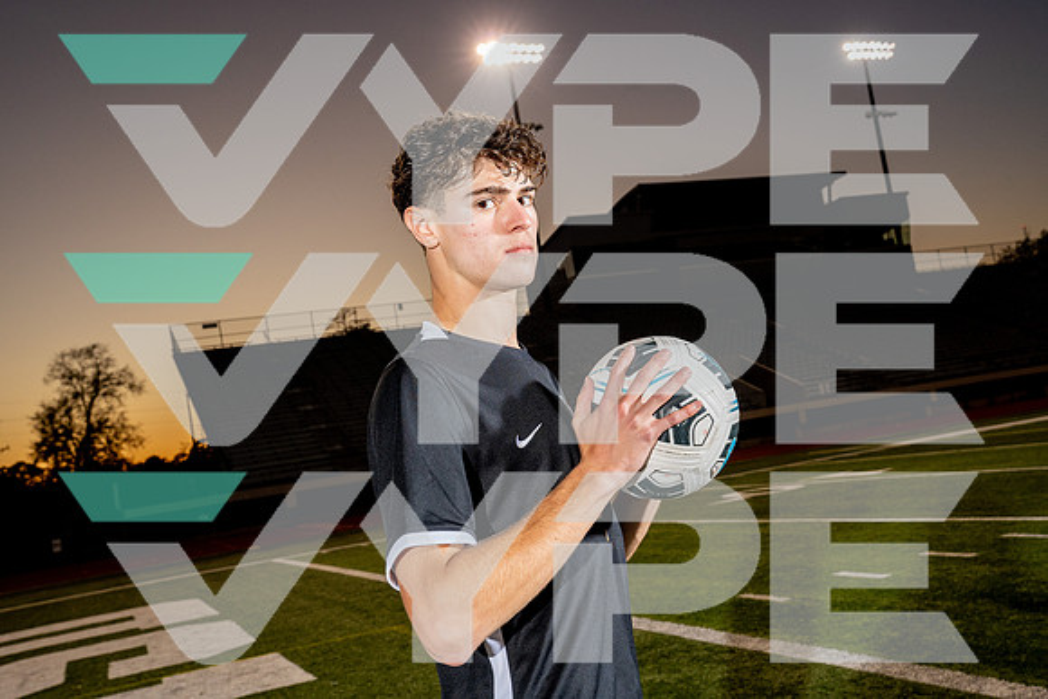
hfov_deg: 51.9
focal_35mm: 37
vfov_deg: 36.0
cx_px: 524
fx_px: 1077
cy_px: 350
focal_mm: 37
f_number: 8
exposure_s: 1/250
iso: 800
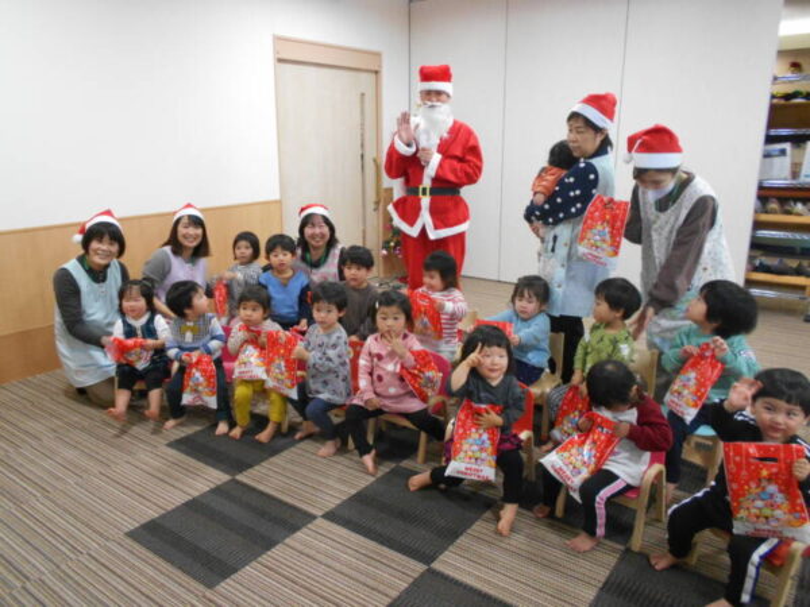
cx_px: 405
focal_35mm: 26
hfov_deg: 67.3
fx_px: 608
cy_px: 304
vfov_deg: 53.1
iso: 400
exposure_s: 1/25
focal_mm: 4.6
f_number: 3.2
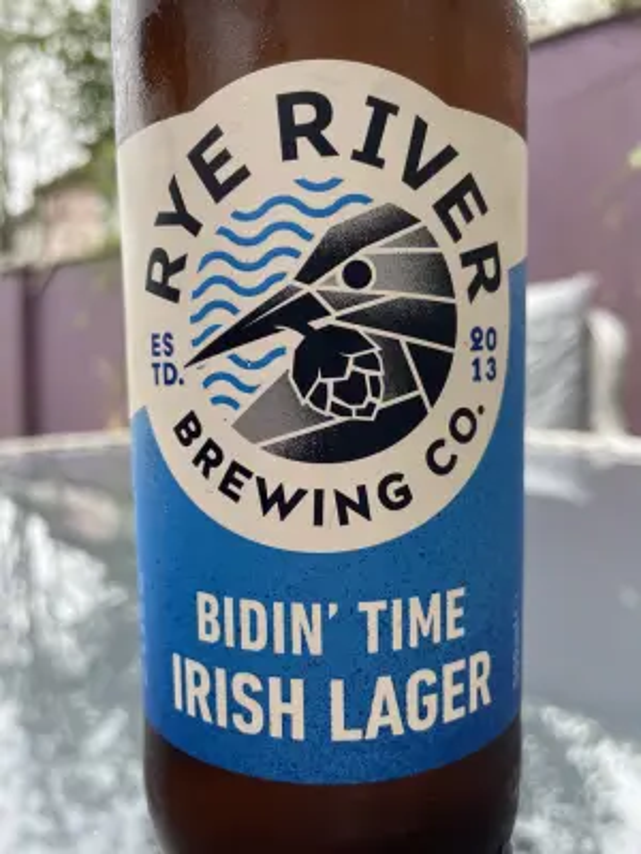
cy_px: 427
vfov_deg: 67.3
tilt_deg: -6.2
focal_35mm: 26
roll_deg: +0.0
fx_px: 642
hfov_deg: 53.1
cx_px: 320
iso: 32
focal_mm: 4.2
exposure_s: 1/261
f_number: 1.6
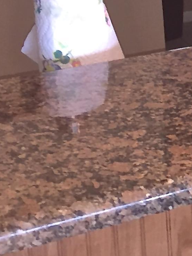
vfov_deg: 16.0
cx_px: 395
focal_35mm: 118
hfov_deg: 11.3
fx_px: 872
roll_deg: +1.1
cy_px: -55
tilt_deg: -10.9
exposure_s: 1/30
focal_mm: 4.15
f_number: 2.2
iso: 125
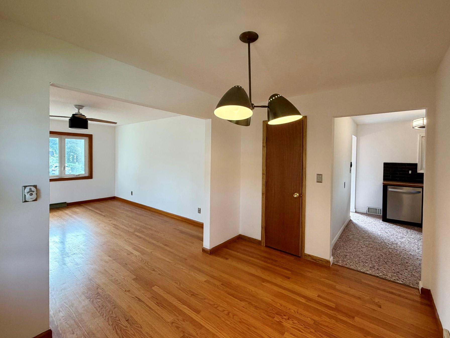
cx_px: 233
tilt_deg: -0.8
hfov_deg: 94.5
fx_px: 208
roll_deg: +0.3
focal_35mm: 16
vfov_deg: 78.0
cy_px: 160
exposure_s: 1/120
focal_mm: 2.22
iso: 320
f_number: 2.2
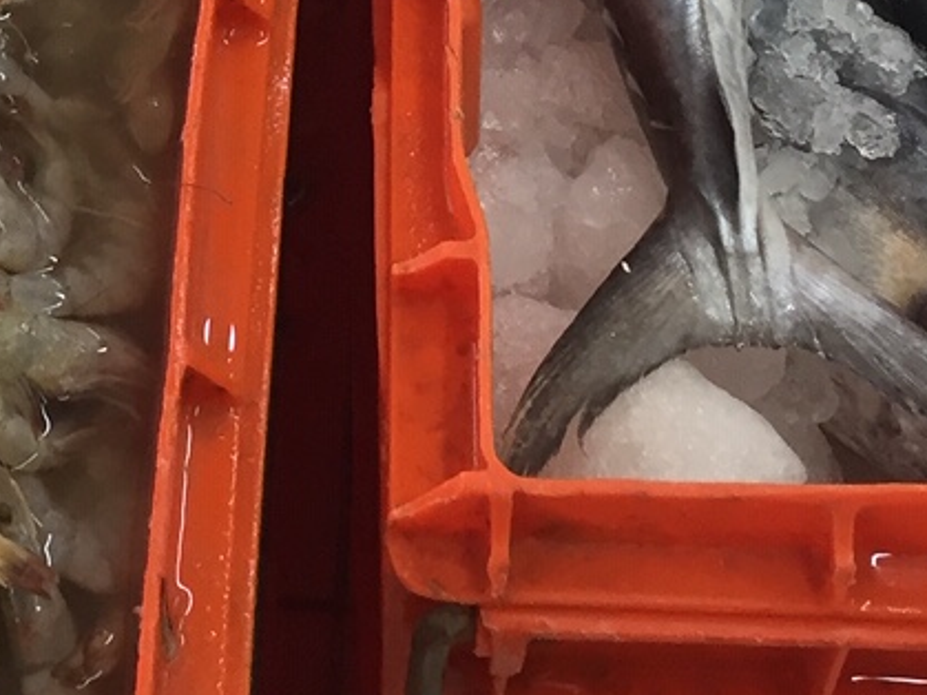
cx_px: 91
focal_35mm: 113
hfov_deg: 17.2
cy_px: -374
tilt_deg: -48.5
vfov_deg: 12.4
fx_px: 3025
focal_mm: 4.15
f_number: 2.2
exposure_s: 1/30
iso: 64
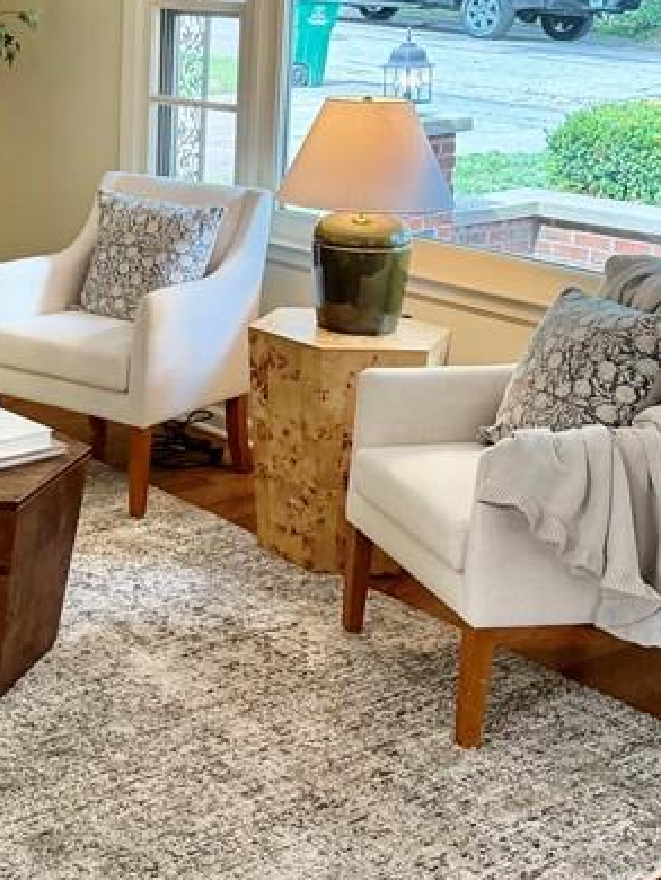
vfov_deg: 30.1
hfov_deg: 21.8
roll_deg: -0.3
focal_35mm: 63
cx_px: -104
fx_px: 1602
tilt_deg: -10.7
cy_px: 208
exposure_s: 1/120
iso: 250
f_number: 1.78
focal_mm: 6.76
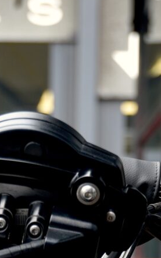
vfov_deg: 6.5
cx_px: -12
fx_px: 2151
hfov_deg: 4.3
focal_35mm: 306
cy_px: 651
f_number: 4.5
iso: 100
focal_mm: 52
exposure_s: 1/80
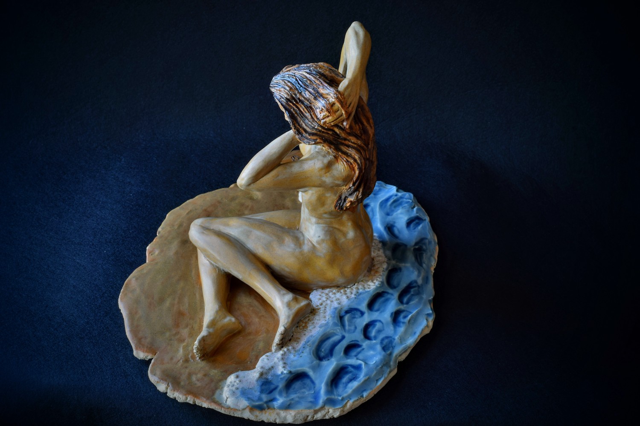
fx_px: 1333
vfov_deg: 18.2
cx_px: 320
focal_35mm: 75
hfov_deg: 27.0
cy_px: 213
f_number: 16
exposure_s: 1/4
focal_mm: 50
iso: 100
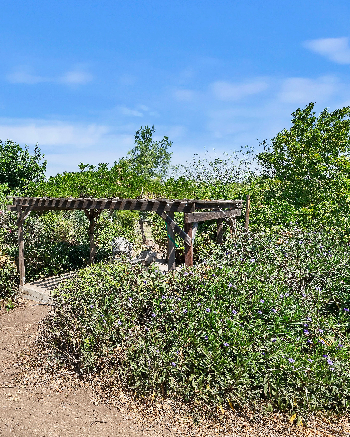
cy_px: 195
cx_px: 3
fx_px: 298
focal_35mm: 23
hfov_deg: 49.9
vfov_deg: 72.4
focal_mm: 14
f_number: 20
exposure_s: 1/160
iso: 500
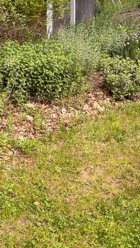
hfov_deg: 20.6
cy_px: 99
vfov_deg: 35.9
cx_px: 36
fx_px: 382
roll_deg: +1.9
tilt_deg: -17.9
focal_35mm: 58
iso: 40
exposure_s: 1/246
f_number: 1.5
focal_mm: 5.7
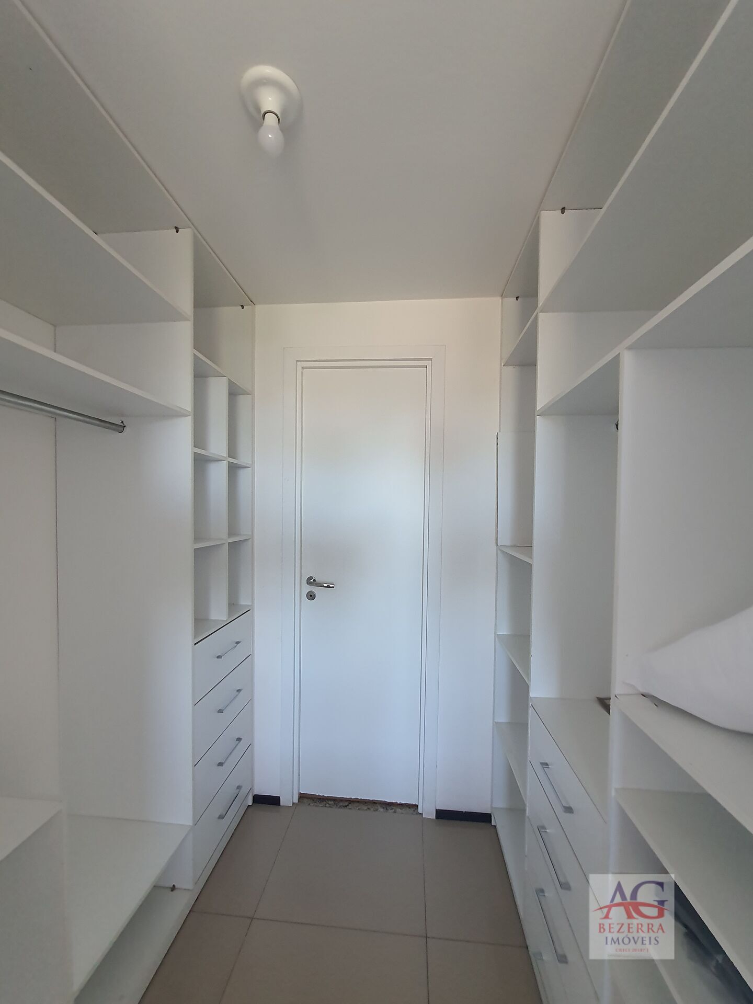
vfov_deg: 106.2
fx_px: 377
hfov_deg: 89.9
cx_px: 376
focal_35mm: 13
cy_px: 502
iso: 320
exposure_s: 1/60
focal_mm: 1.74
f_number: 2.2
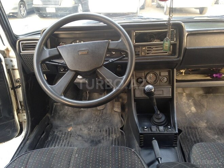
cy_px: 84
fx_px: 214
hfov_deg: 55.4
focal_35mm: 33
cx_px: 112
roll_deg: +2.2
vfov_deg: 42.9
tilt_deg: -24.2
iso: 50
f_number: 2.4
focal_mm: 4.12
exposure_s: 1/24
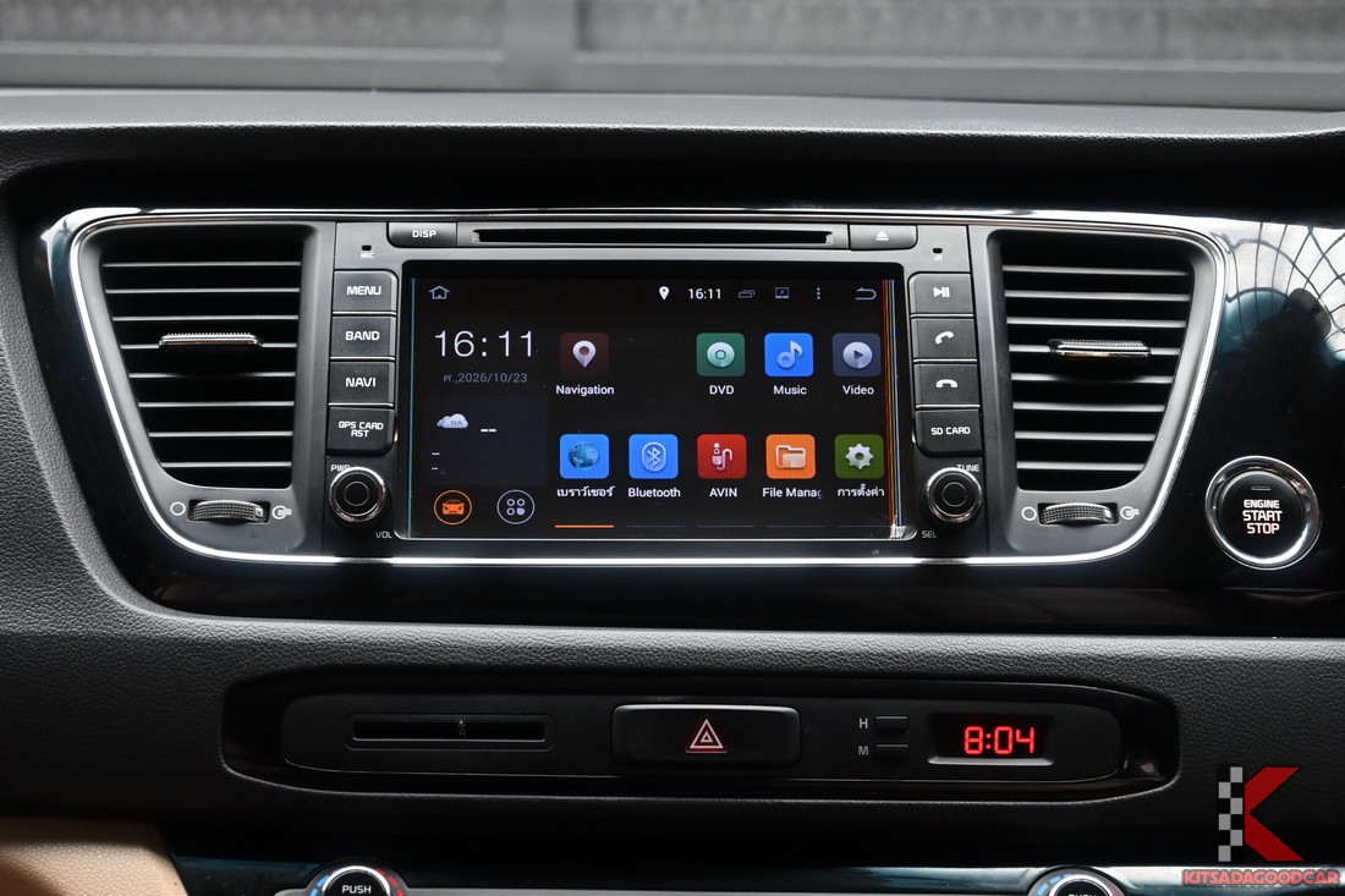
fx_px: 2615
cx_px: 672
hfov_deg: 28.8
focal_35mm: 70
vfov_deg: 19.5
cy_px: 448
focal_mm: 47
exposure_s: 1/45
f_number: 6
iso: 800
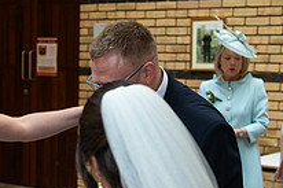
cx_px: 1
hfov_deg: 18.6
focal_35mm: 107
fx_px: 840
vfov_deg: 12.7
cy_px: 176
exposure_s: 1/160
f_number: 3.5
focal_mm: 38
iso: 800
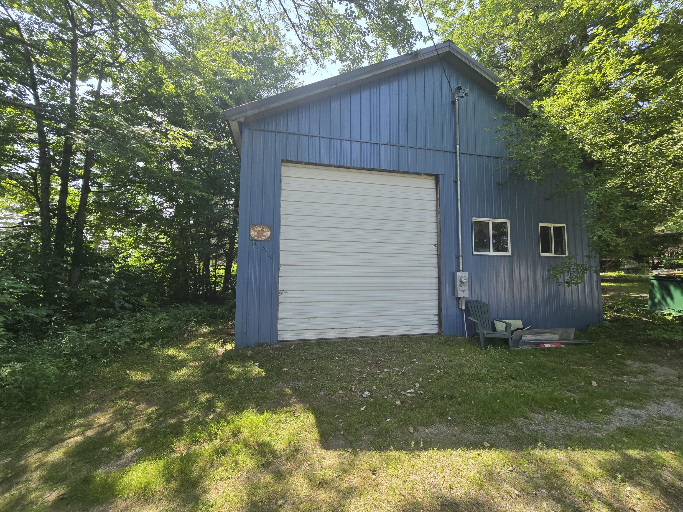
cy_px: 256
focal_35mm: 13
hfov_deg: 106.2
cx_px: 342
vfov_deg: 89.9
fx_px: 256
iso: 50
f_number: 2.2
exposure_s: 1/604
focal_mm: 2.2
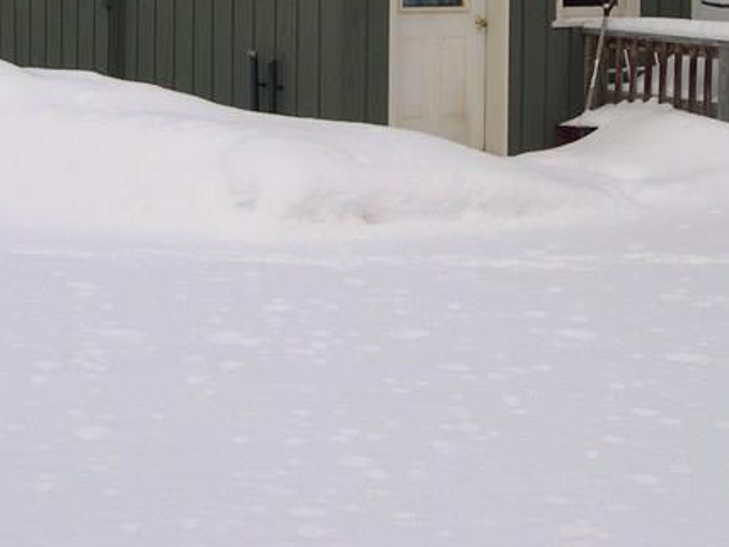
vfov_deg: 15.8
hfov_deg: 21.5
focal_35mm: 91
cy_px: -46
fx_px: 1916
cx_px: 339
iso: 100
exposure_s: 1/108
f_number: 7.6
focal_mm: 8
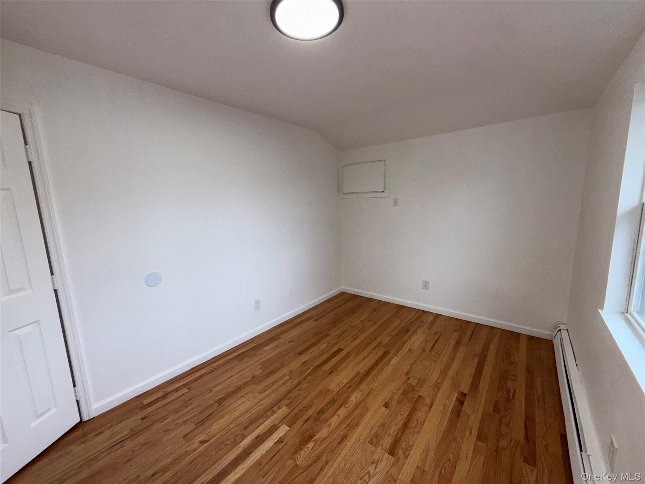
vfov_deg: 85.7
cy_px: 242
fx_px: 261
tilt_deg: -8.1
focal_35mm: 14
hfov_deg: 102.1
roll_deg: +1.3
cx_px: 322
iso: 80
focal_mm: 2.22
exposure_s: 1/122
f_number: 2.2
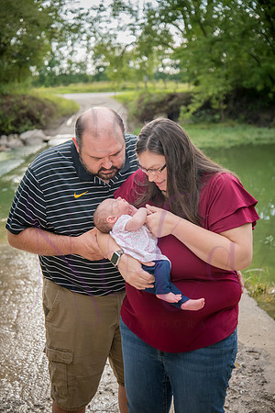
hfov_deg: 21.9
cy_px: 206
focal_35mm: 62
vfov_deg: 32.4
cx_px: 138
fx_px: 710
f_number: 4.5
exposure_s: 1/250
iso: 400
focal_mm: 62
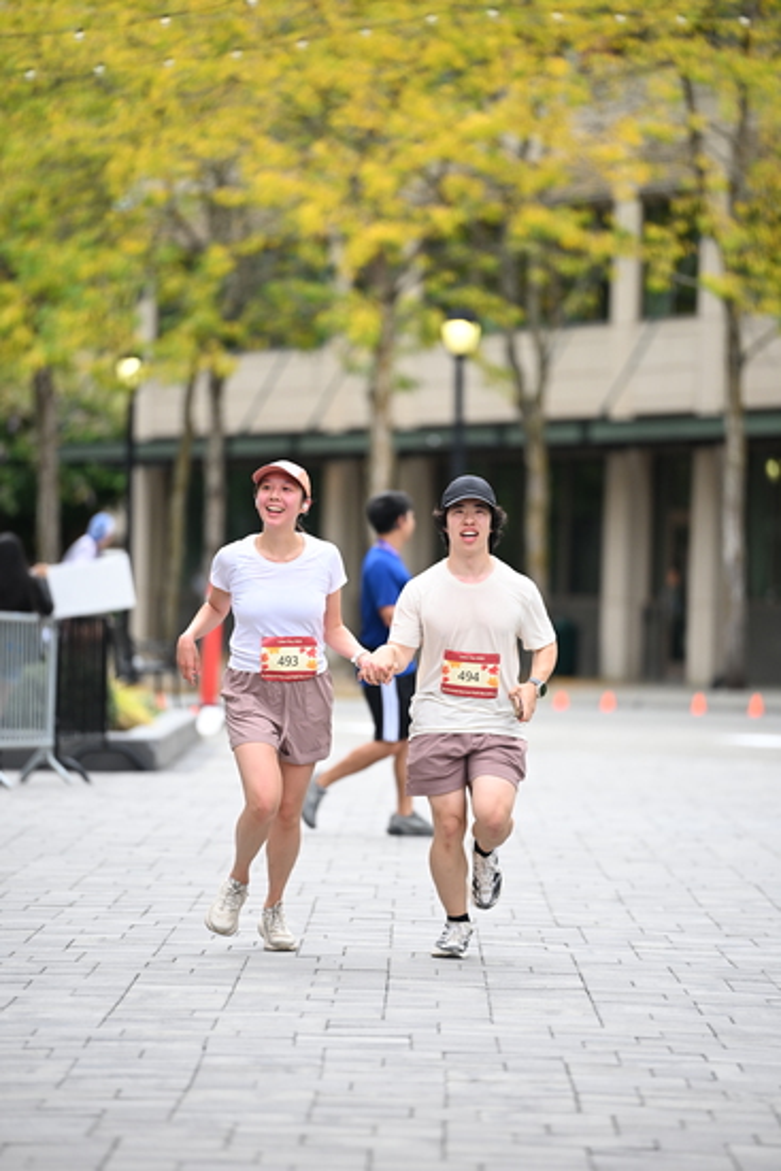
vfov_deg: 10.3
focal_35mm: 200
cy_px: 586
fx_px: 6504
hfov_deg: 6.9
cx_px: 390
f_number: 2.8
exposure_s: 1/1600
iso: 640
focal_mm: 200
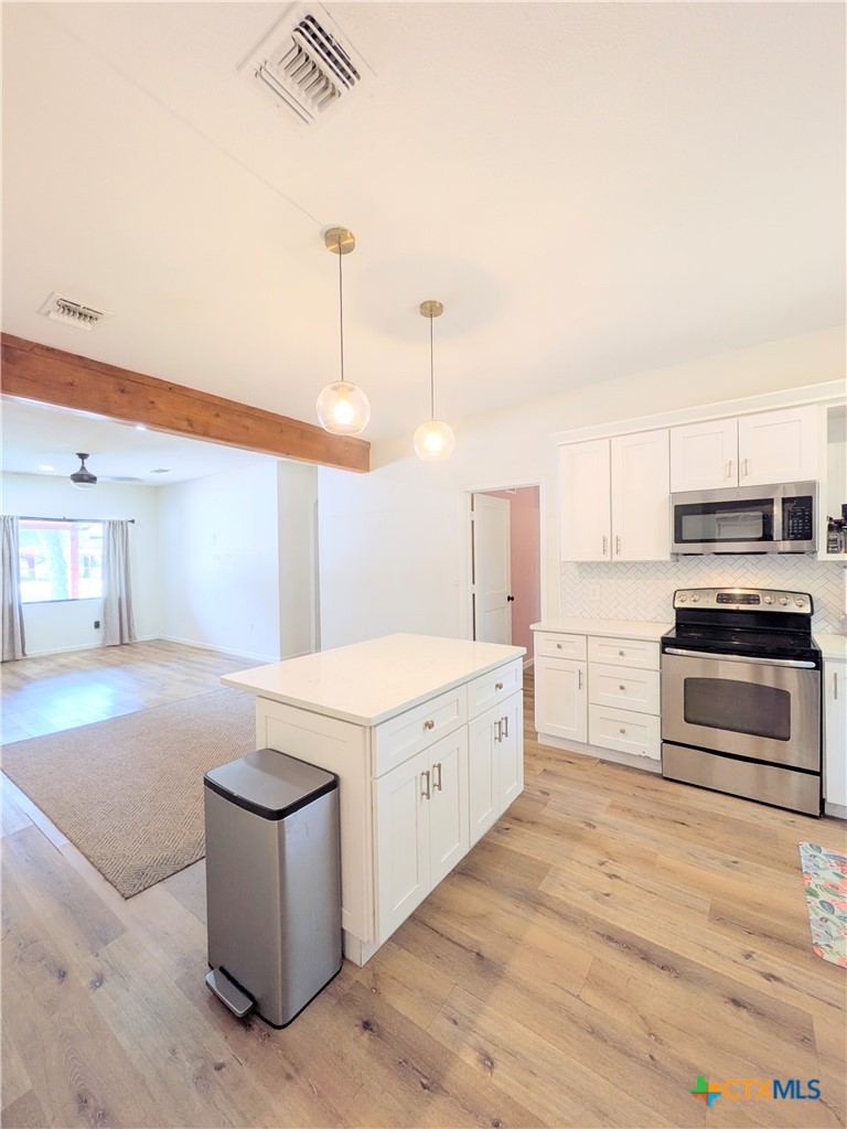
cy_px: 564
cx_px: 424
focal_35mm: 14
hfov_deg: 85.7
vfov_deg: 102.1
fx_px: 457
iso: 67
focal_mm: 1.83
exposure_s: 1/30
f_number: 2.2
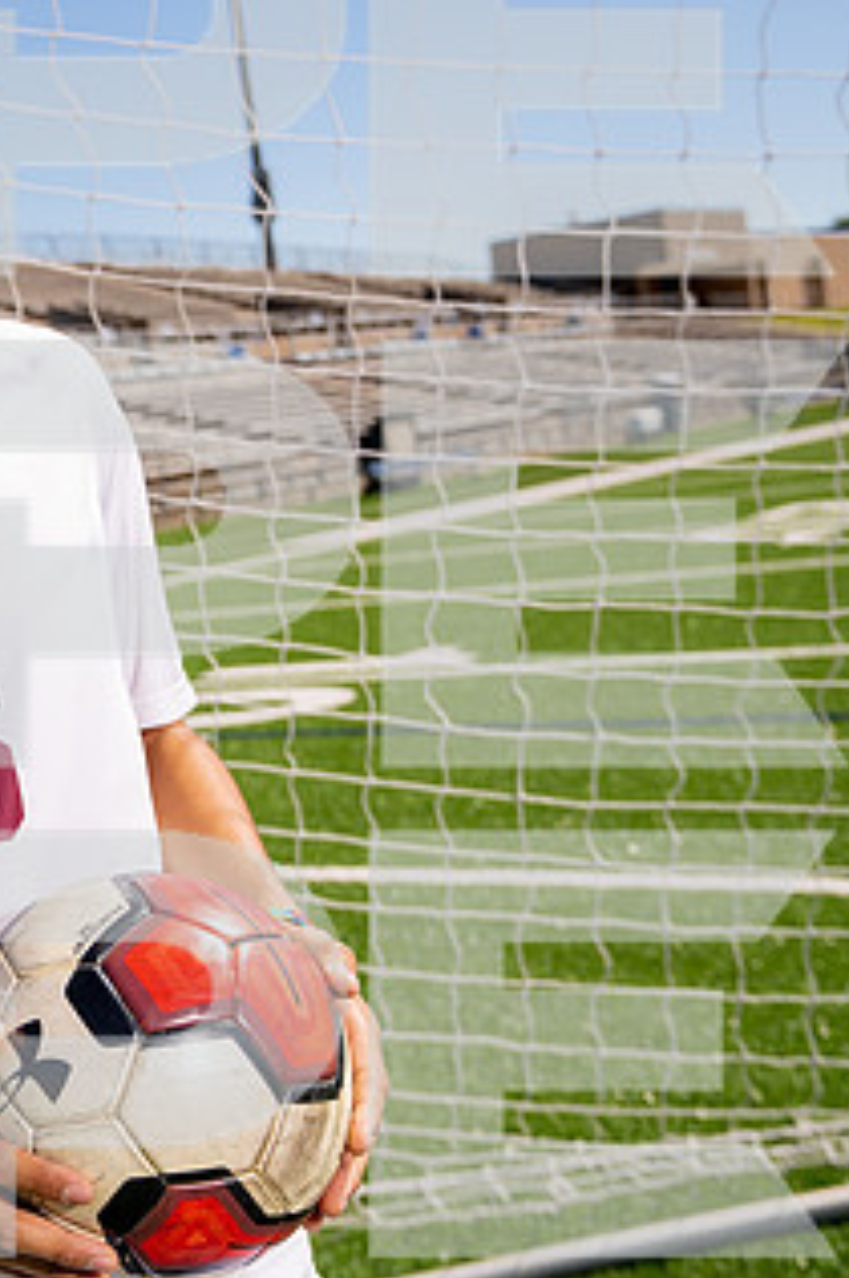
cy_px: 556
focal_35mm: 57
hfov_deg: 21.9
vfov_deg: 35.0
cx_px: -182
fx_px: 2021
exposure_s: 1/1000
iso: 100
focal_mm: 31
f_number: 4.5
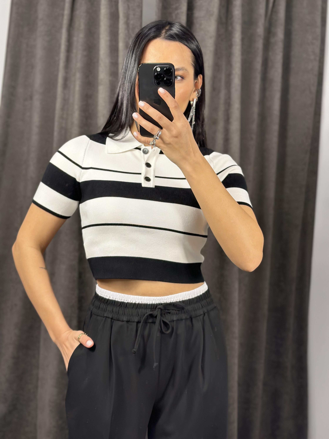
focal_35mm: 48
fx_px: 608
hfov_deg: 30.3
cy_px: 220
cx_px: 164
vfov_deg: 39.7
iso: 125
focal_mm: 6.86
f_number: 1.78
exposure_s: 1/100
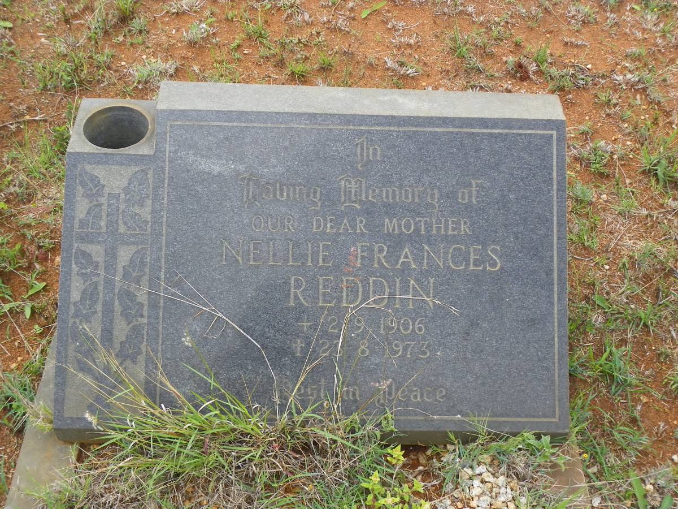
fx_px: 783
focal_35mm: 40
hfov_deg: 46.8
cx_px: 339
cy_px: 254
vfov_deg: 36.0
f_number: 3.5
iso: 64
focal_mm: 7.1
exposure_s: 1/160
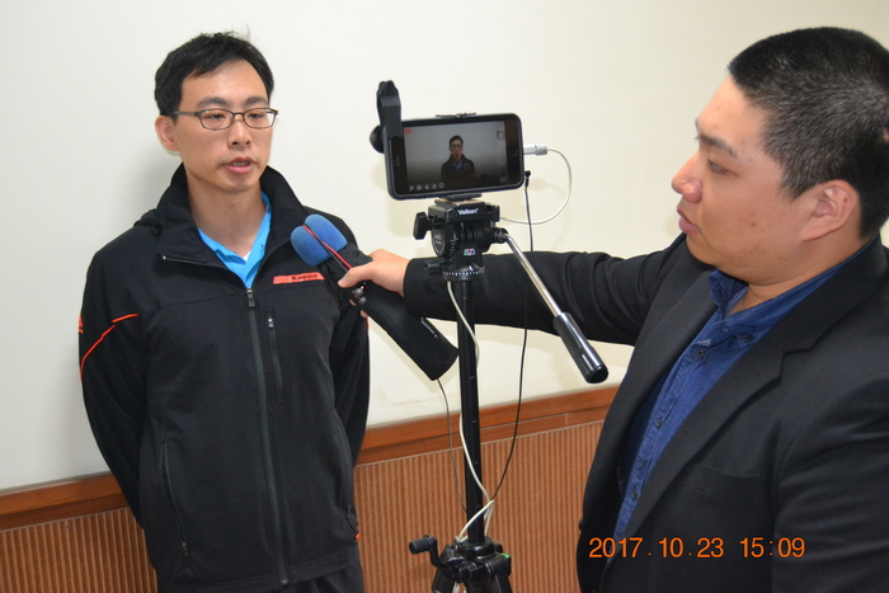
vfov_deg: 29.0
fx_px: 1148
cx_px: 444
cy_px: 296
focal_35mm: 46
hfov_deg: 42.3
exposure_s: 1/60
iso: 2000
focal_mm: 31
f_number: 4.2
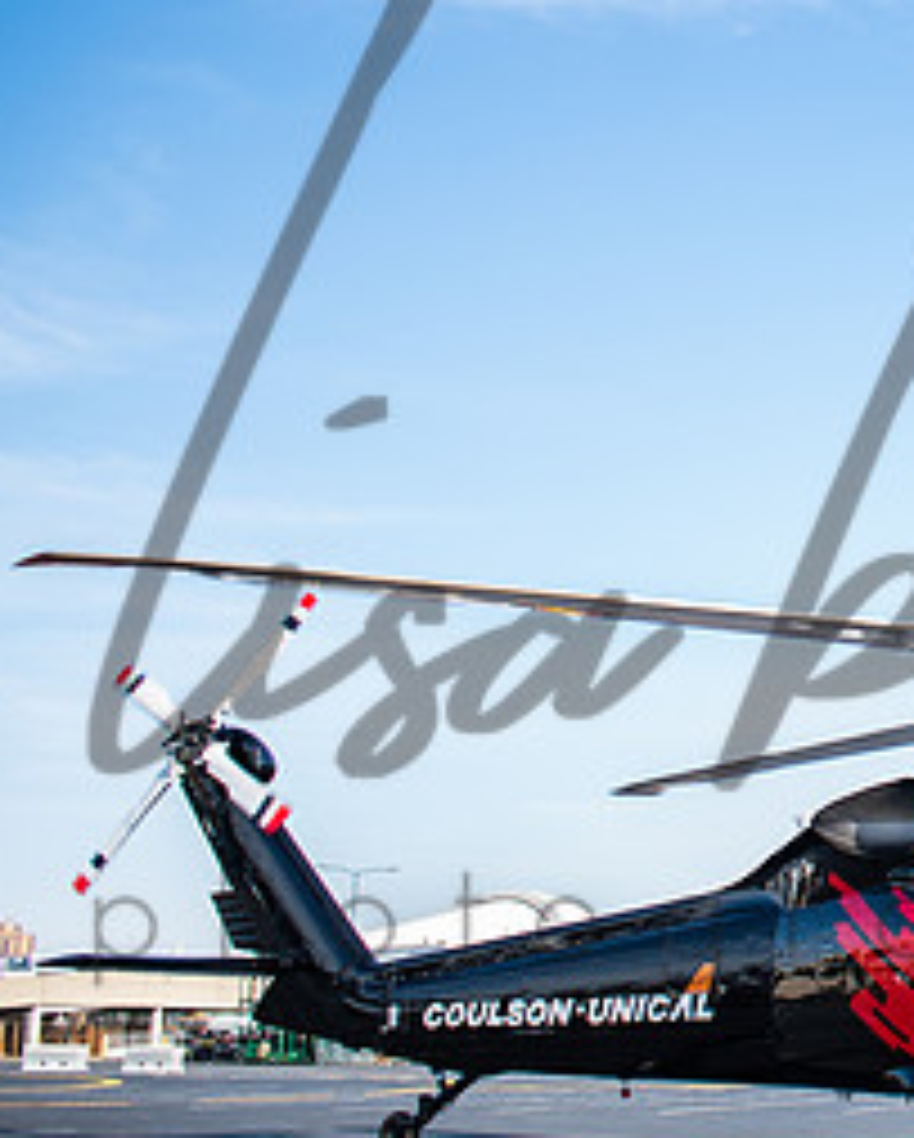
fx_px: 1958
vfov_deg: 32.4
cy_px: 582
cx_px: 1094
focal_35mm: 58
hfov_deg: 23.9
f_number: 3.5
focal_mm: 18
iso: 100
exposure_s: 1/250
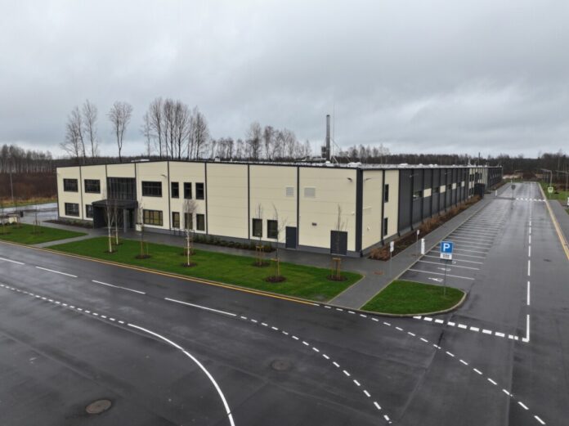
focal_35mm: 24
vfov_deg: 56.8
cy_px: 213
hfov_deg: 71.6
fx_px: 394
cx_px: 284
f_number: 2.8
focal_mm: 12.29
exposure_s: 1/80
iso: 110
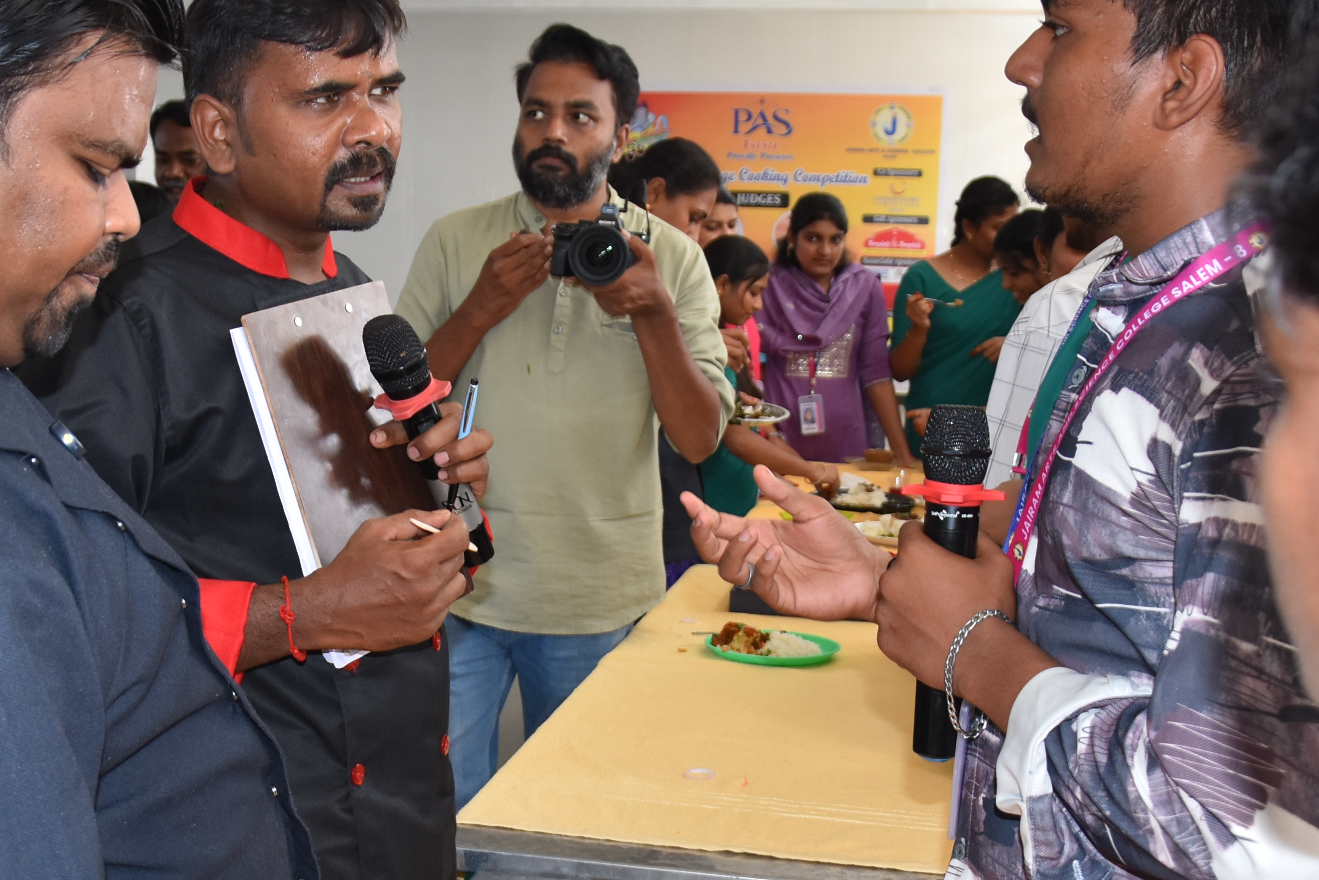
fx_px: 1796
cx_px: 453
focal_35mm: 49
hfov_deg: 39.9
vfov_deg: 27.5
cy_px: 491
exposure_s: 1/100
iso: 400
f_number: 3.5
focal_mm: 18
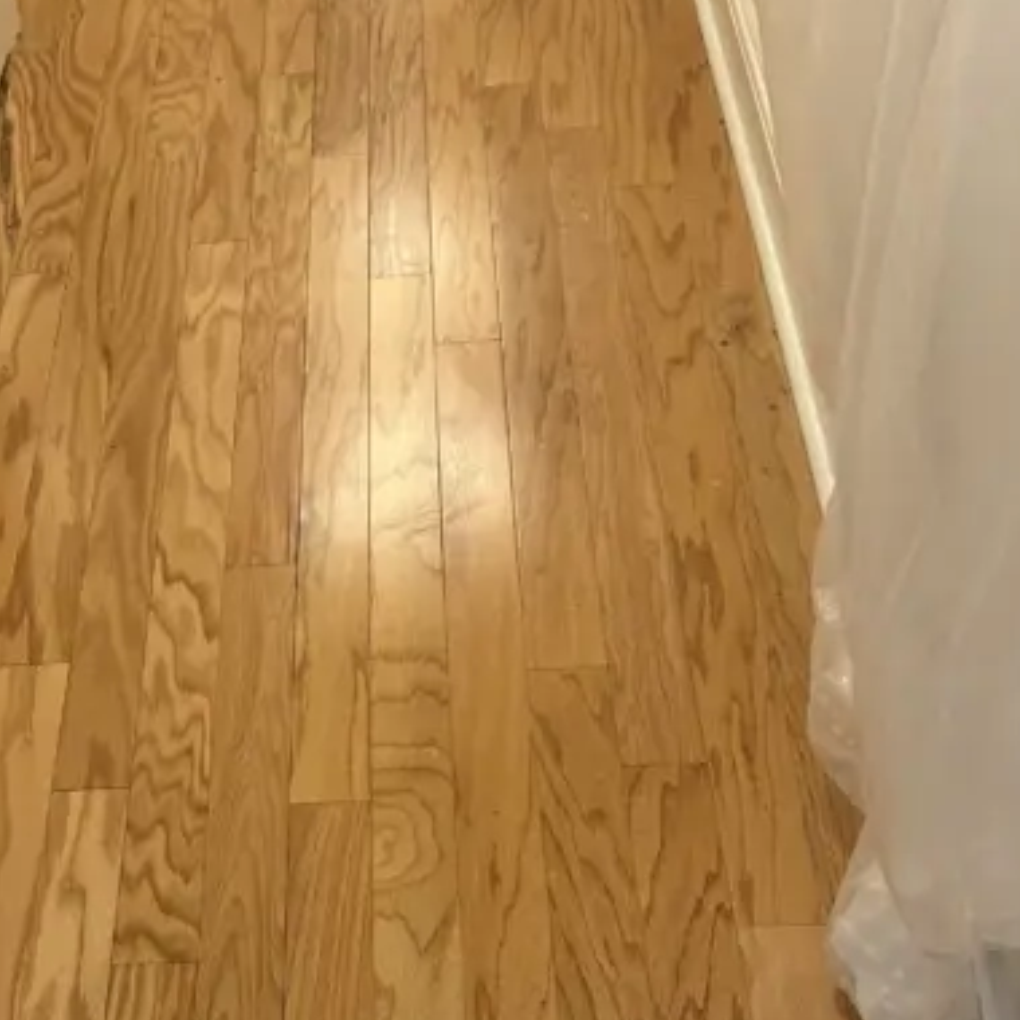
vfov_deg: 27.4
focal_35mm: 62
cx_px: 193
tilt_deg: -45.9
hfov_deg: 27.1
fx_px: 2067
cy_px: 741
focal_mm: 5.7
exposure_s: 1/60
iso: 125
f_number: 1.5
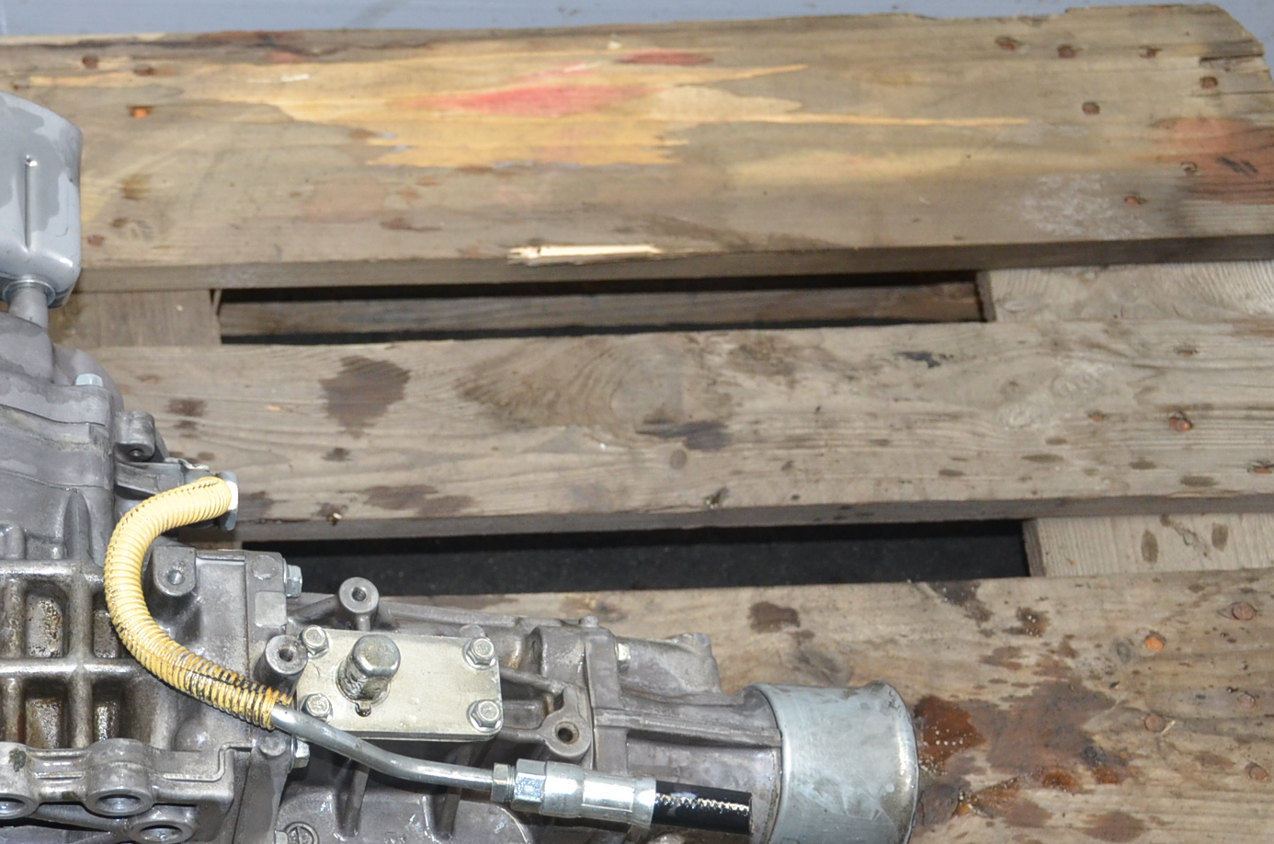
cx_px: 180
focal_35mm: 80
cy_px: 606
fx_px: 2825
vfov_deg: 16.9
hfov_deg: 24.8
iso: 800
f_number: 4
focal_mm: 30
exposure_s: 1/60
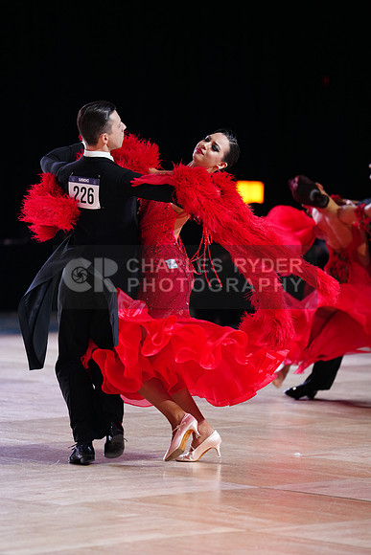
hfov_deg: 7.1
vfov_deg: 10.6
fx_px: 2997
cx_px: 186
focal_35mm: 194
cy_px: 278
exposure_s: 1/500
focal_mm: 194
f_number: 2.8
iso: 2000
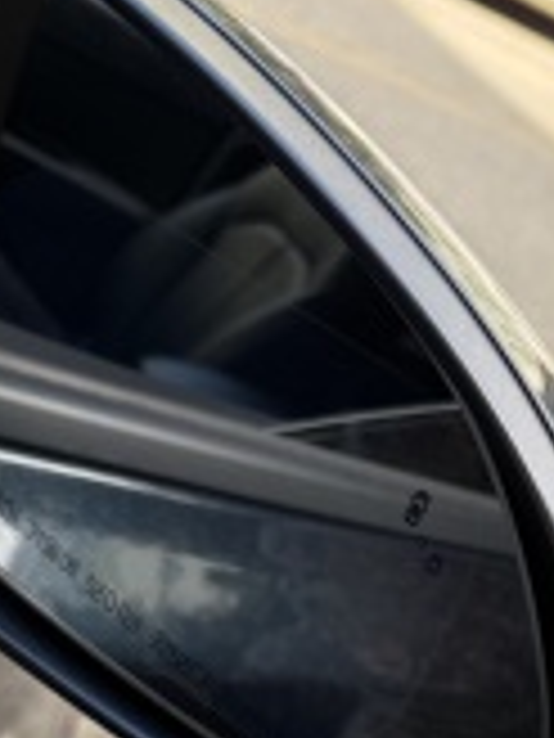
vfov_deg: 31.6
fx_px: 1216
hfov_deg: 24.9
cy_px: 711
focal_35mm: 57
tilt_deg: -32.4
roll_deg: -31.2
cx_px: 504
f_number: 1.6
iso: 40
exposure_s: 1/198
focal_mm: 5.96
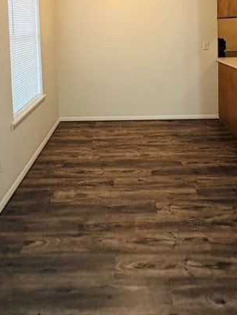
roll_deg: +0.3
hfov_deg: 51.4
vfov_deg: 56.8
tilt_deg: -1.7
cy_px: 35
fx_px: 246
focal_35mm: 27
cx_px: 124
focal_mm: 2.22
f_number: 2.2
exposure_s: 1/60
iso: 640
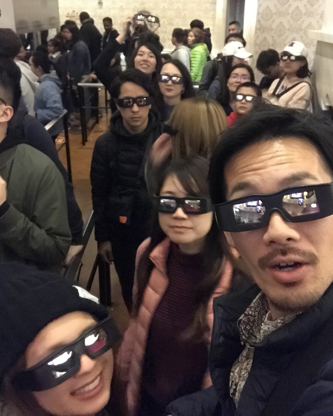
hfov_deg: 43.4
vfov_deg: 52.8
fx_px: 419
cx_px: 168
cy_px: 191
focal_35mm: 34
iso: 1600
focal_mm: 2.87
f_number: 2.2
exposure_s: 1/15
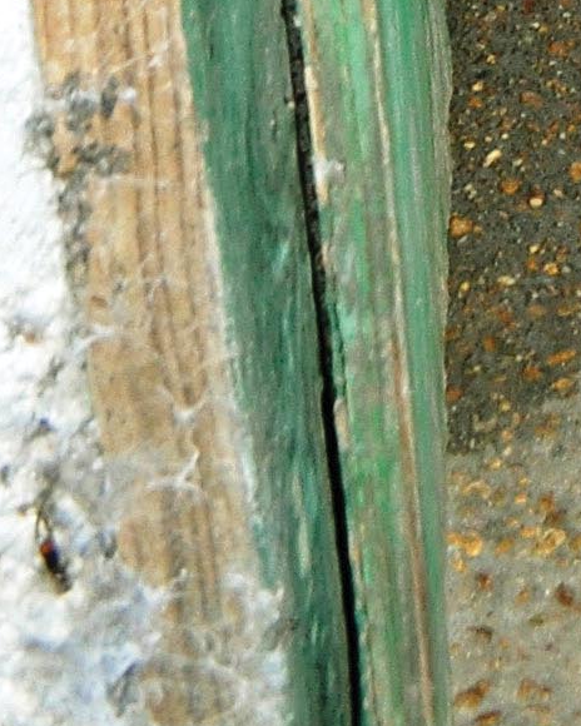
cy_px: -1611
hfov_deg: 7.4
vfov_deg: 8.3
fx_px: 4019
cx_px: 1637
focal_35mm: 187
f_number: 9
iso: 1000
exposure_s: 1/200
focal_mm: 18
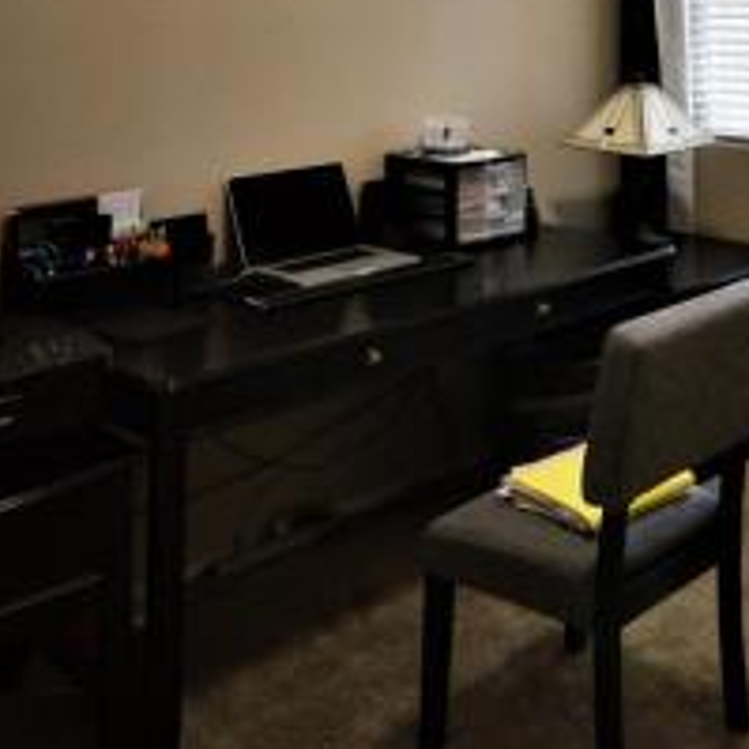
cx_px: 708
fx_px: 1200
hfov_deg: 32.5
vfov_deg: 31.2
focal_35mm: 49
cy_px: -58
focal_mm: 10
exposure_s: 1/30
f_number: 4
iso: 500
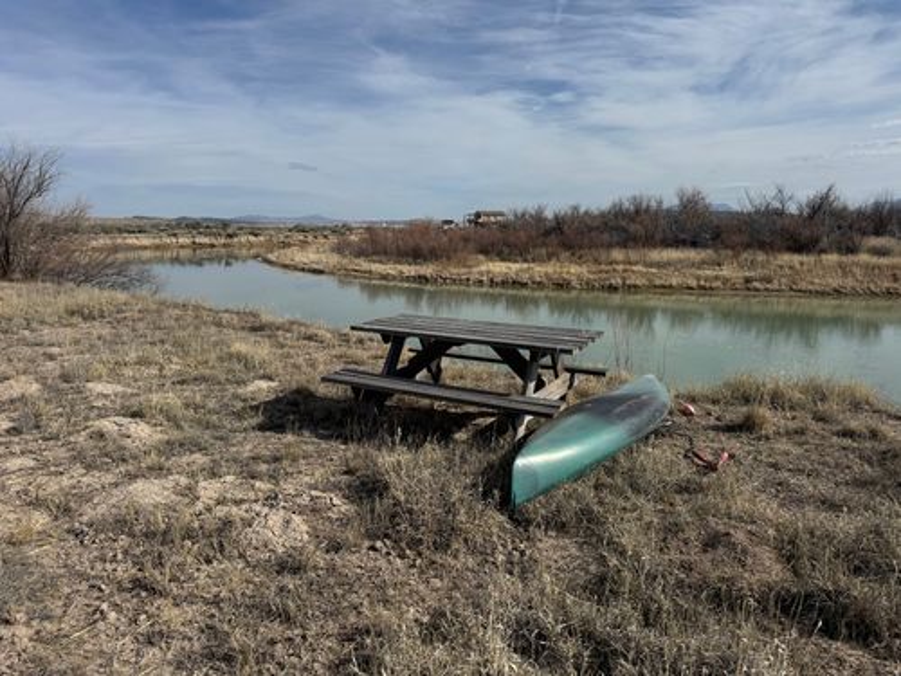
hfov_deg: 71.6
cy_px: 338
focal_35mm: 24
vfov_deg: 56.8
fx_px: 625
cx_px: 450
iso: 80
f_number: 1.78
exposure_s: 1/7937
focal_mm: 6.76
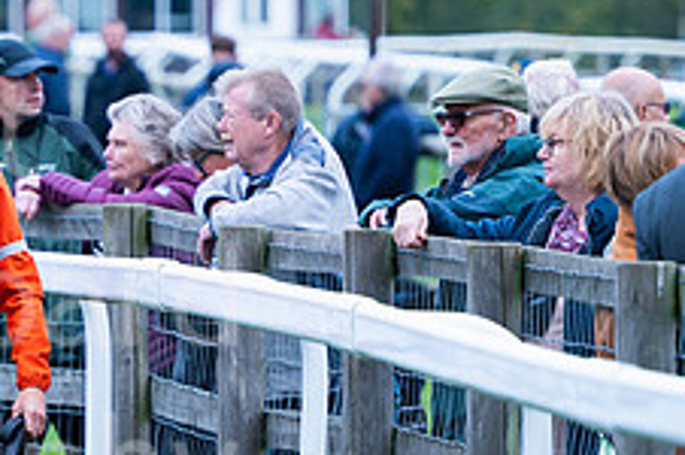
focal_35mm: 514
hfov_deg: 4.0
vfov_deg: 2.7
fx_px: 9766
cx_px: -145
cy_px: 325
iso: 500
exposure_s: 1/1000
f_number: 4
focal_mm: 200
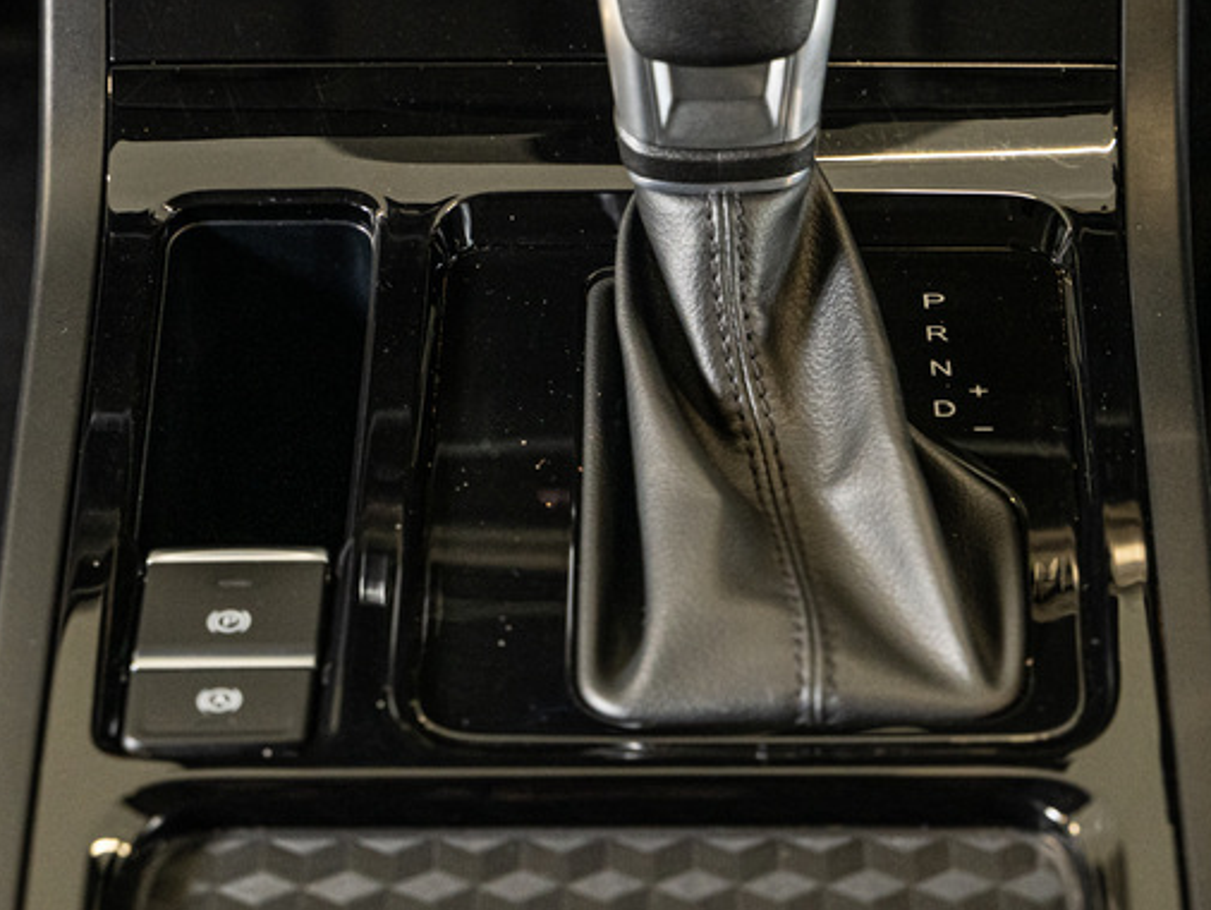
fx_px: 3535
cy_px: 251
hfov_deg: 19.4
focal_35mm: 101
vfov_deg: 14.6
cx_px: 717
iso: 1600
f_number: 4
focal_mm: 52
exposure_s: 1/125
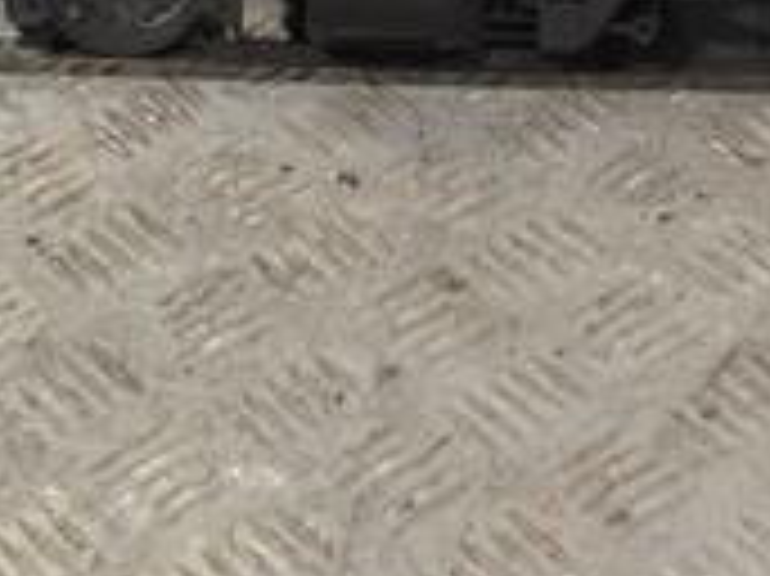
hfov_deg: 12.8
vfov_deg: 9.5
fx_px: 3379
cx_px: 833
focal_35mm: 152
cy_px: -270
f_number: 5
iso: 400
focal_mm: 30
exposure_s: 1/100
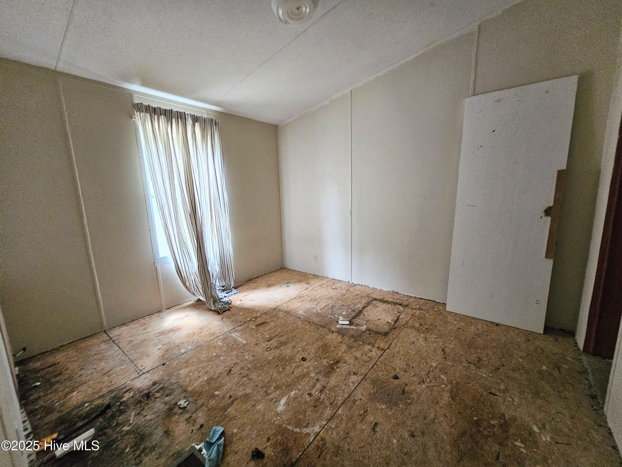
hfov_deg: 106.2
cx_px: 311
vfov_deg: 89.9
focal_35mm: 13
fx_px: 234
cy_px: 234
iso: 640
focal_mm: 2.2
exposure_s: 1/24
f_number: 2.2
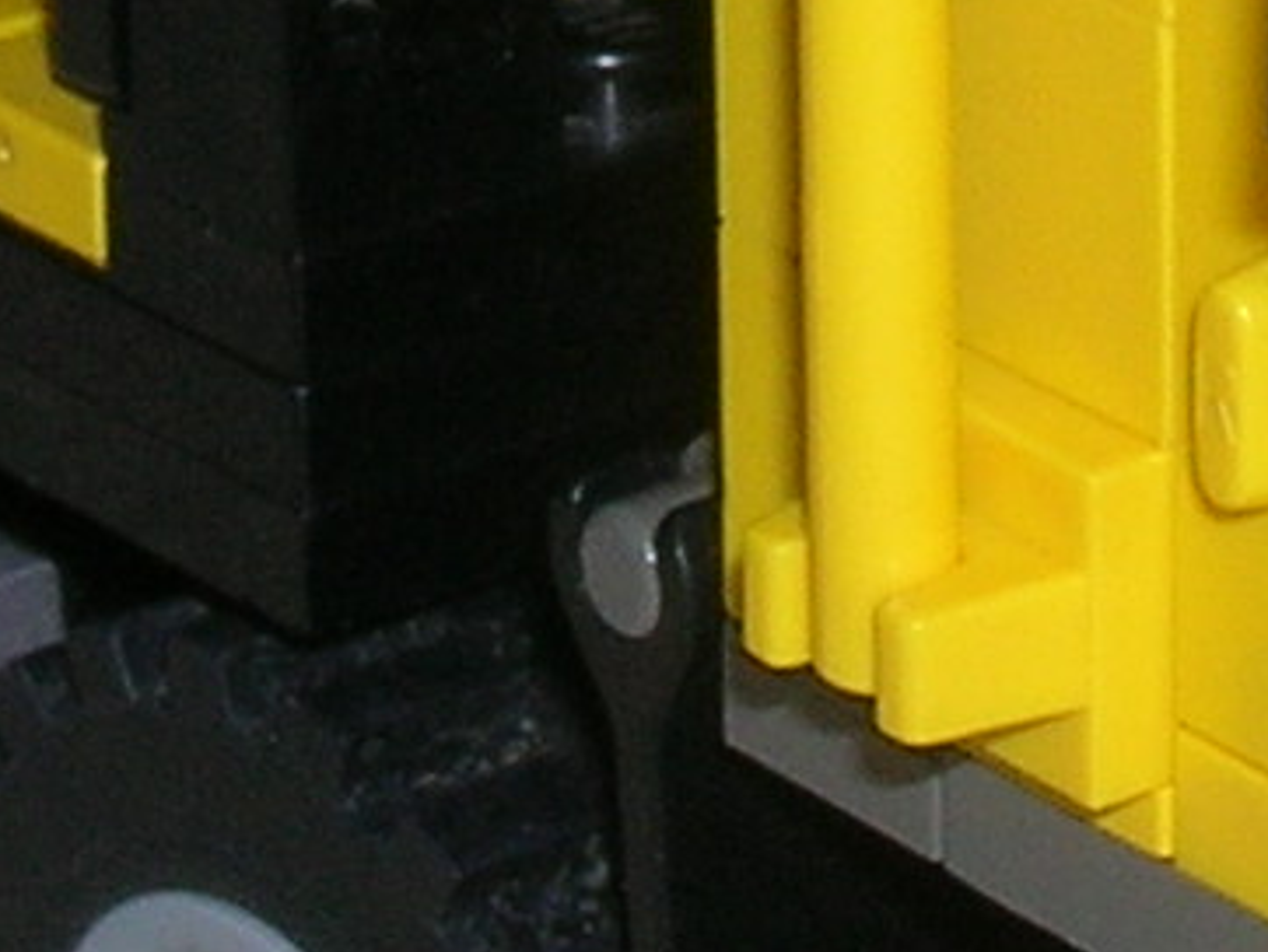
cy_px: -364
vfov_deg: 4.5
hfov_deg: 6.0
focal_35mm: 329
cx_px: 939
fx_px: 12059
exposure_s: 1/60.1
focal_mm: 7.7
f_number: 5.4
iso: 50
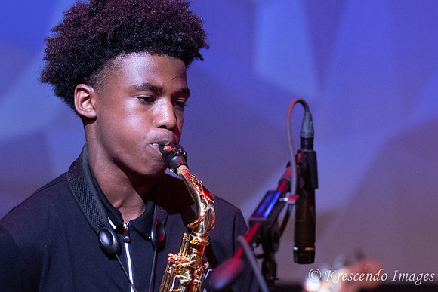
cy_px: 140
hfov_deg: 8.7
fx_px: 2871
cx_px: 202
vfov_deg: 5.8
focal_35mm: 236
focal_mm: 116
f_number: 2.8
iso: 3200
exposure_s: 1/160
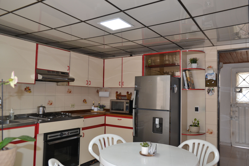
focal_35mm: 27
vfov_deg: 47.9
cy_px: 83
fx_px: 187
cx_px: 124
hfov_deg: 67.4
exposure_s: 1/100
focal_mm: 18
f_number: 4
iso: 400
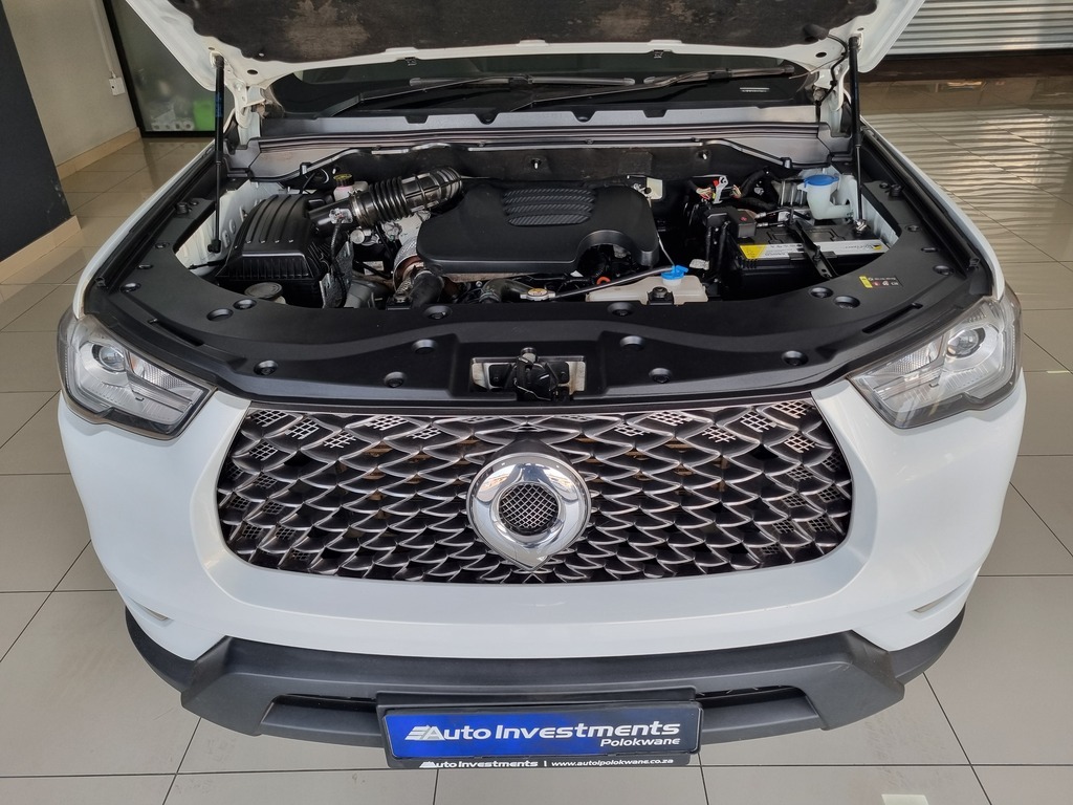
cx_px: 536
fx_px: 806
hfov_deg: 67.3
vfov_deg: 53.1
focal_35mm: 26
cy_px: 402
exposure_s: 1/100
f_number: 1.8
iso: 50
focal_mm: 5.4
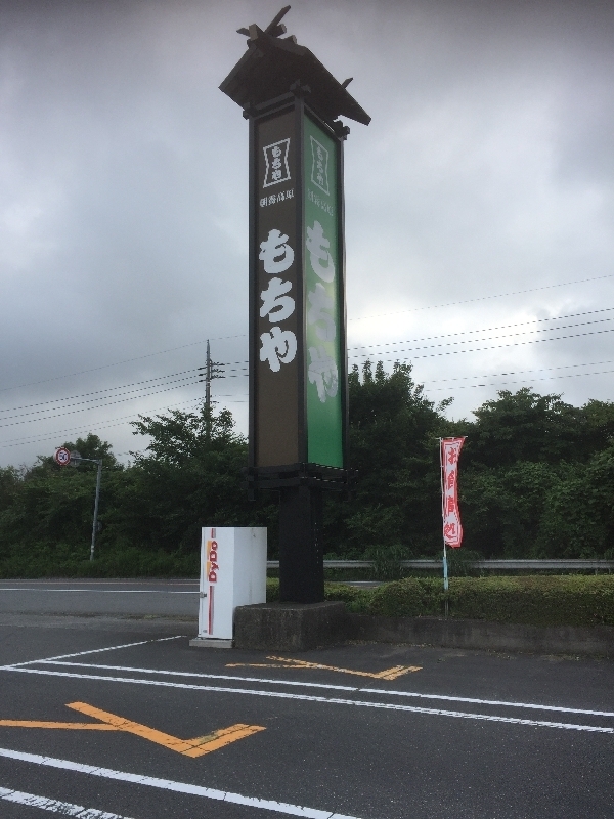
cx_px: 307
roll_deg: +0.1
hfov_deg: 48.2
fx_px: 686
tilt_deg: +10.3
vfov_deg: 61.7
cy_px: 410
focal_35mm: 29
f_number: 2.2
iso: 32
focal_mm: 4.15
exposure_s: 1/659
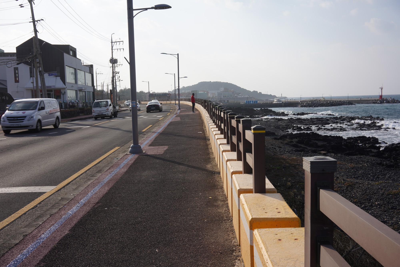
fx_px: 389
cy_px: 134
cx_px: 200
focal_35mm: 35
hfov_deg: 54.4
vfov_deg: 37.9
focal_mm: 35
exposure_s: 1/100
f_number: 14
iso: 100
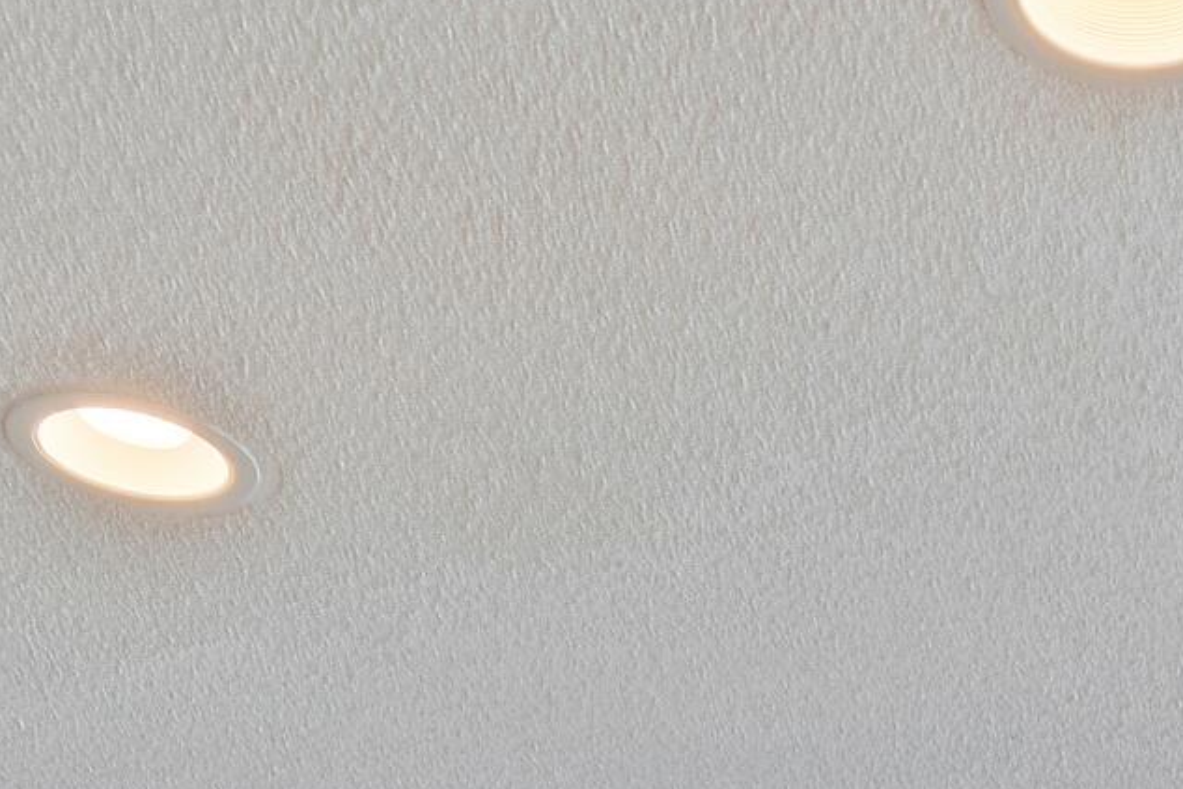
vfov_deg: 15.0
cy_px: 1662
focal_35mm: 71
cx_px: 1230
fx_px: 2334
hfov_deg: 26.6
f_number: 4.5
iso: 100
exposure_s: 1/4
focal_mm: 10
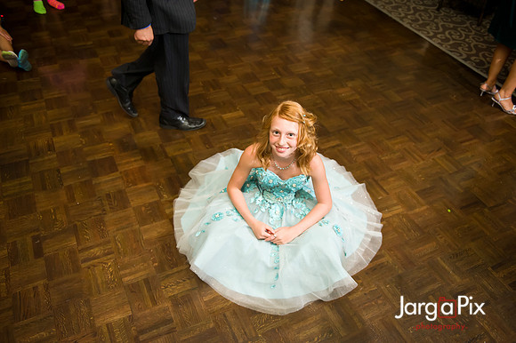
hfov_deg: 60.3
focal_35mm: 31
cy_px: 172
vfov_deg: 42.3
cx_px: 258
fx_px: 444
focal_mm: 31
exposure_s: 1/125
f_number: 3.2
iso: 1600
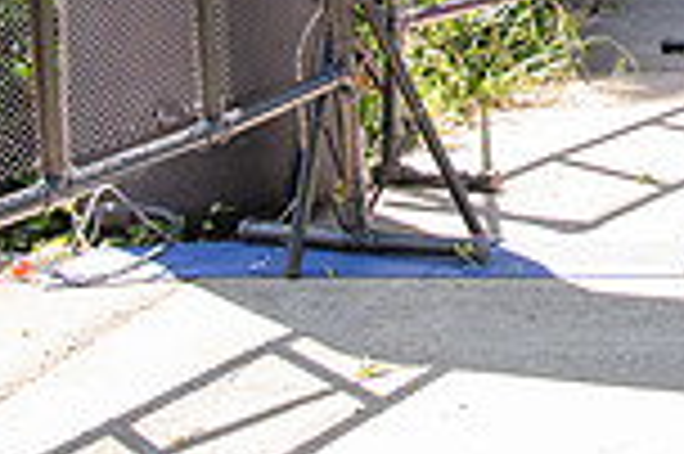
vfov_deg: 9.6
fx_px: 2600
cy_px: -315
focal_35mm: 137
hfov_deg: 13.9
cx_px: 1076
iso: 500
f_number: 4
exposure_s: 1/400
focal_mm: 24
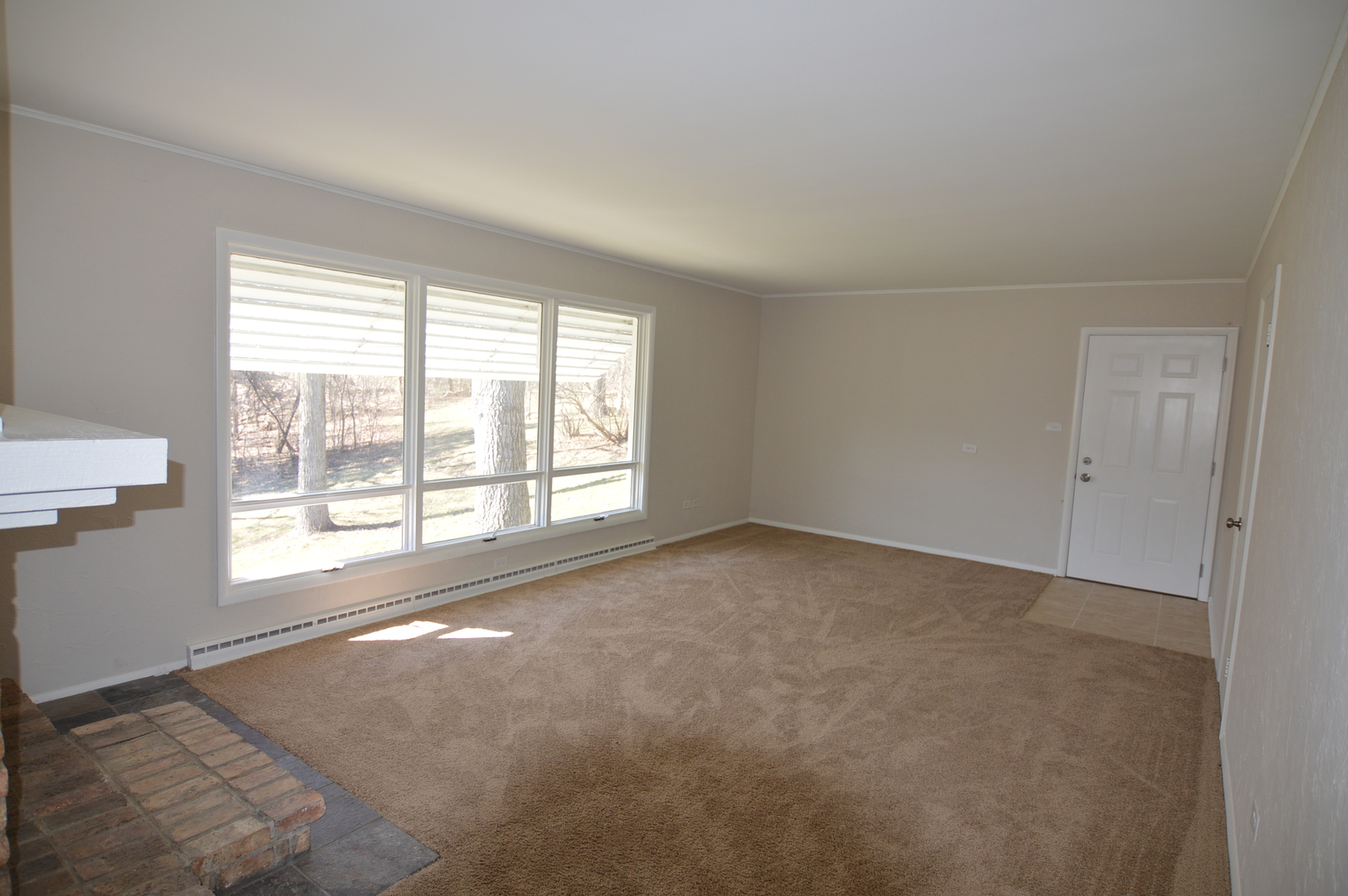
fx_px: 673
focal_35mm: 18
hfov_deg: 90.0
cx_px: 674
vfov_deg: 67.3
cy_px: 448
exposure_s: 1/125
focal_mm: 12
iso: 140
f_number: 4
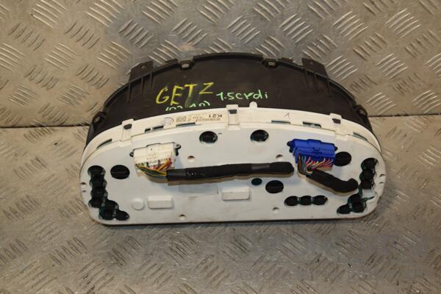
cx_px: 220
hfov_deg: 41.1
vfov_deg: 28.1
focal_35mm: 48
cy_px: 147
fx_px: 588
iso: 800
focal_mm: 32
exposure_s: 1/200
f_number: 7.1
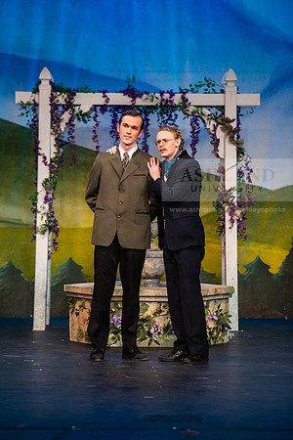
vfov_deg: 11.4
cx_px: 146
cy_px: 220
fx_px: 2197
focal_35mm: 180
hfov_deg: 7.6
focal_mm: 180
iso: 3200
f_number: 3.2
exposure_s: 1/250
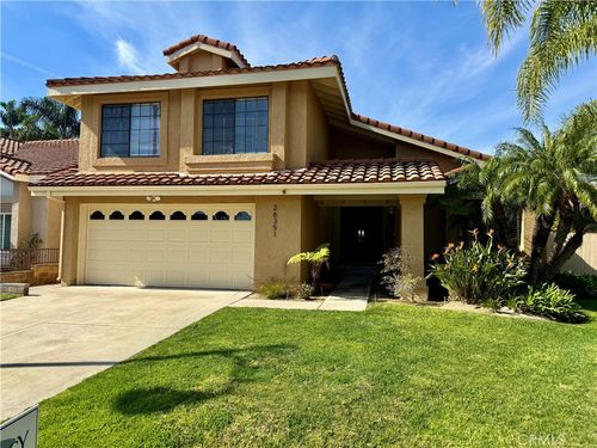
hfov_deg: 71.6
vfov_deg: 56.8
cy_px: 224
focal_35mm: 24
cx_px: 298
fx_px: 414
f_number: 1.78
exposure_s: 1/3597
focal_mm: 6.76
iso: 80
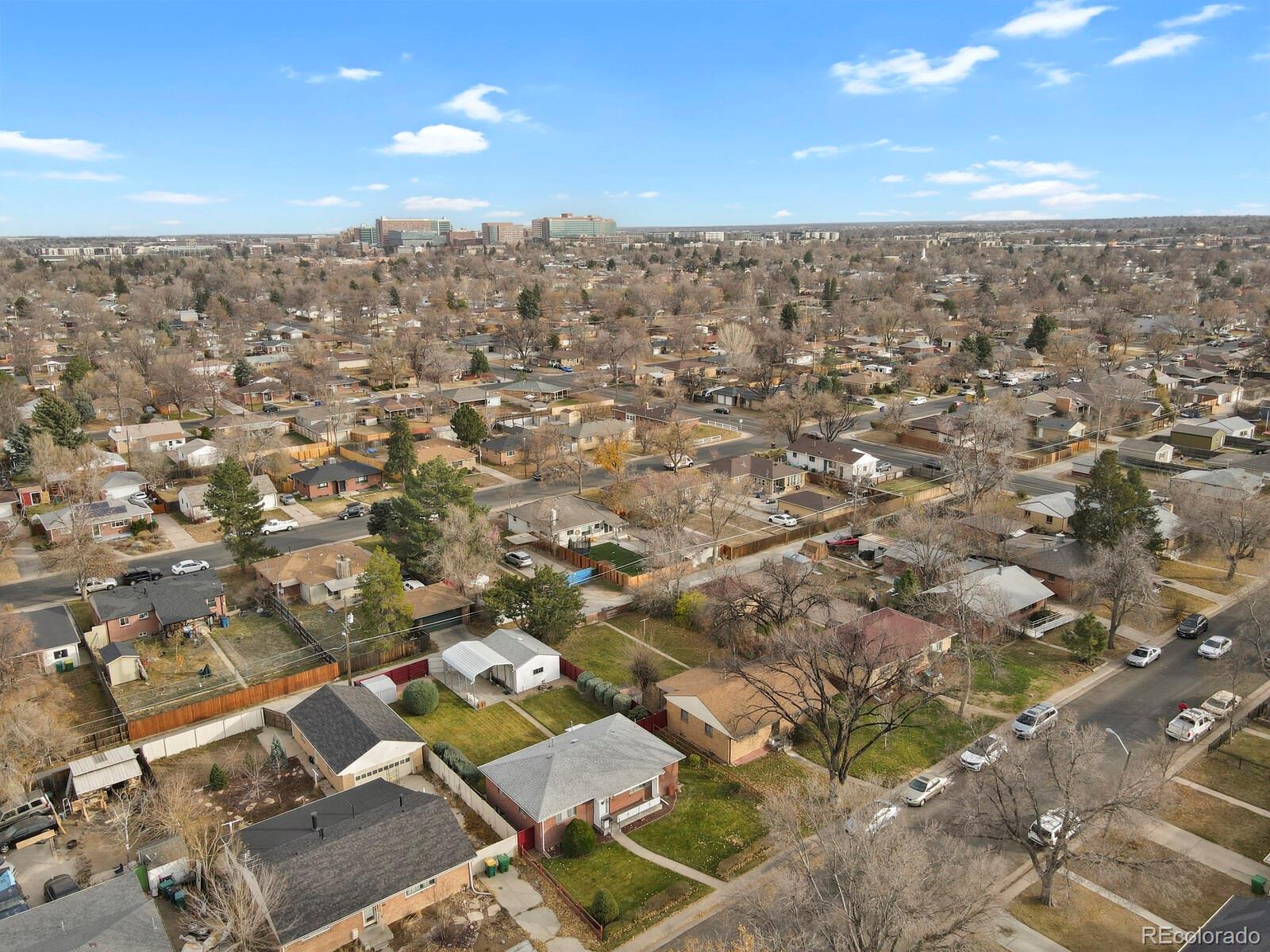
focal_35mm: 24
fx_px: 881
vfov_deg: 56.8
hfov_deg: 71.6
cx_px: 635
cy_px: 476
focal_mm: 4.5
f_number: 2.8
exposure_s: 1/125
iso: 110
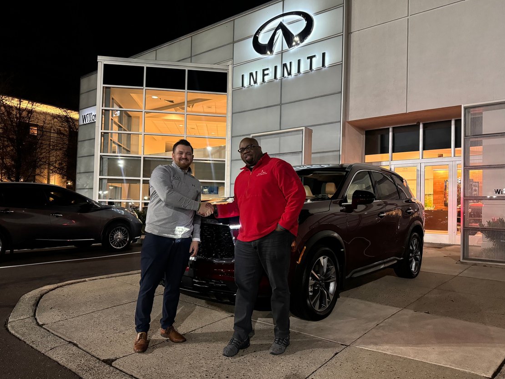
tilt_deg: +1.3
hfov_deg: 67.2
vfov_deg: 53.0
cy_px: 197
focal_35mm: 26
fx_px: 379
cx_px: 273
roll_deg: -1.4
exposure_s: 1/50
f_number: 1.78
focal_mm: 6.76
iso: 800
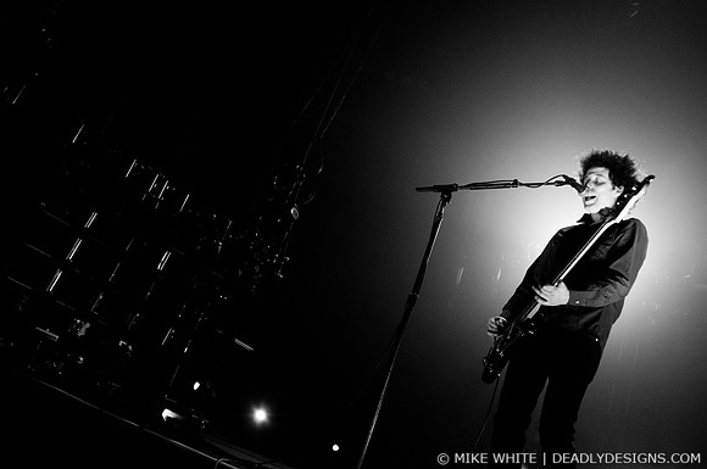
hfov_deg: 62.0
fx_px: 588
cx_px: 354
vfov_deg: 43.5
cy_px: 234
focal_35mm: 30
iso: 1000
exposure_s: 1/125
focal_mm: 20
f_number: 3.2
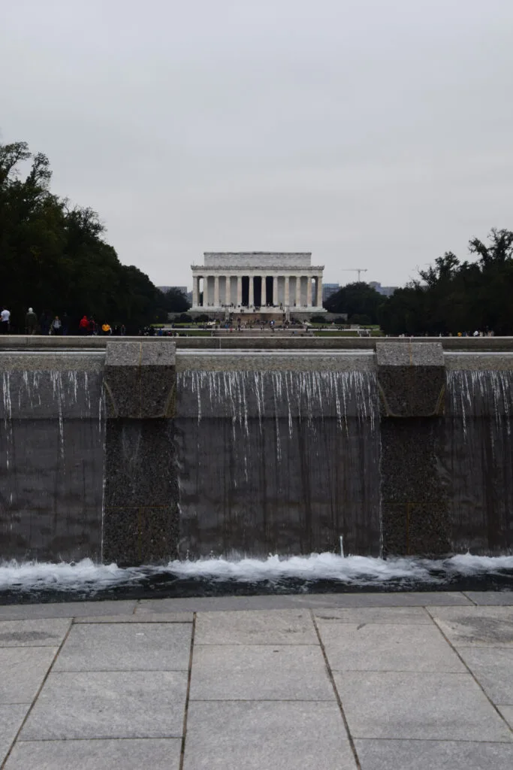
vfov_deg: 24.6
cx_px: 256
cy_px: 385
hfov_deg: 16.6
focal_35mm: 82
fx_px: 1763
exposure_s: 1/250
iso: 400
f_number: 8
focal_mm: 55
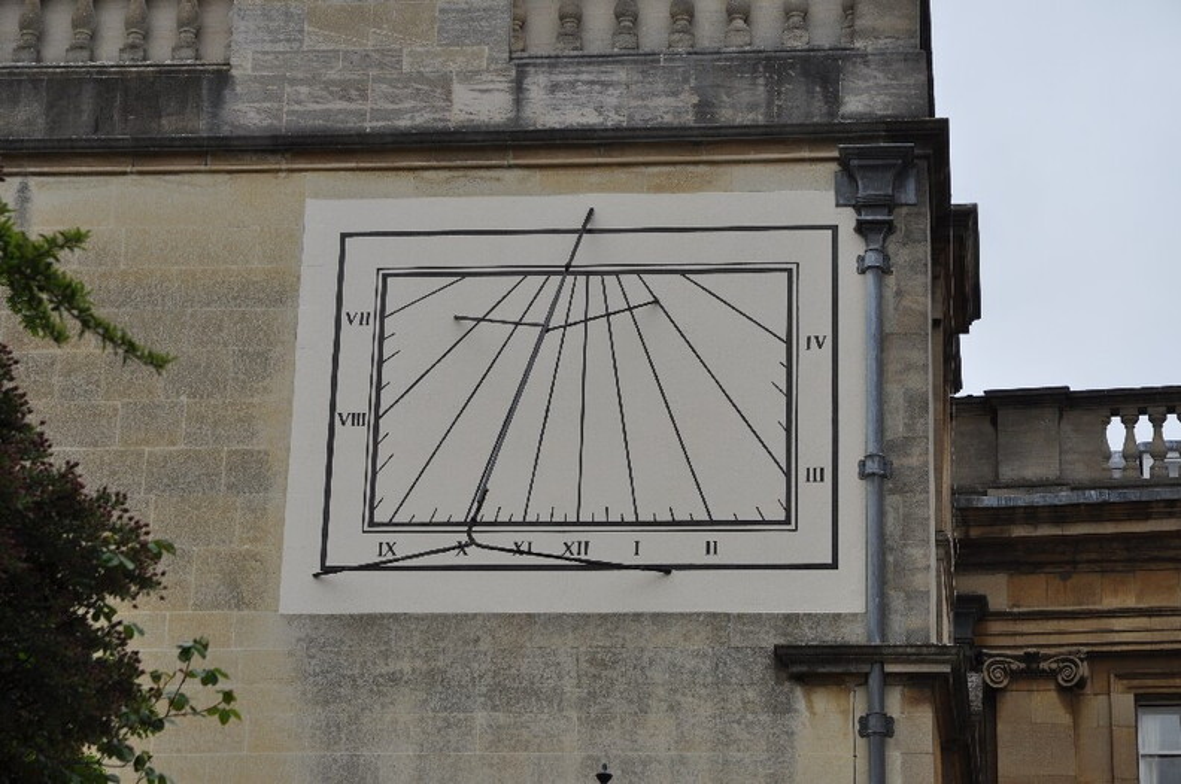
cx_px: 590
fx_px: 3440
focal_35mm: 105
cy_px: 392
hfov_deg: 19.5
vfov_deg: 13.0
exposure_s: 1/400
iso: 200
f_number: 8
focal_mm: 70
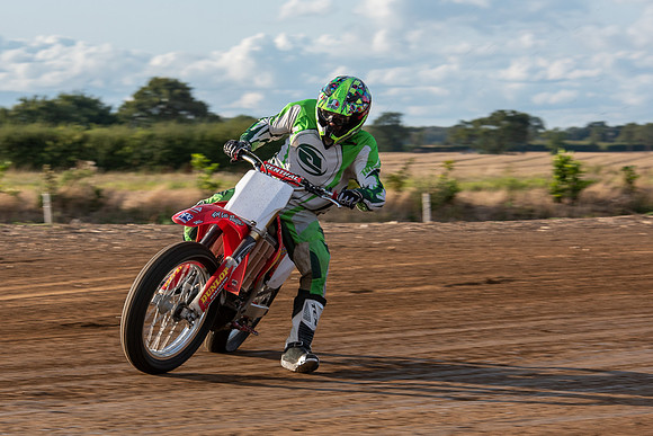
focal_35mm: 181
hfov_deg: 11.3
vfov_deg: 7.6
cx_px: 245
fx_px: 3288
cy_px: 229
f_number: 8
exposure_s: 1/320
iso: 180
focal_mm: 112
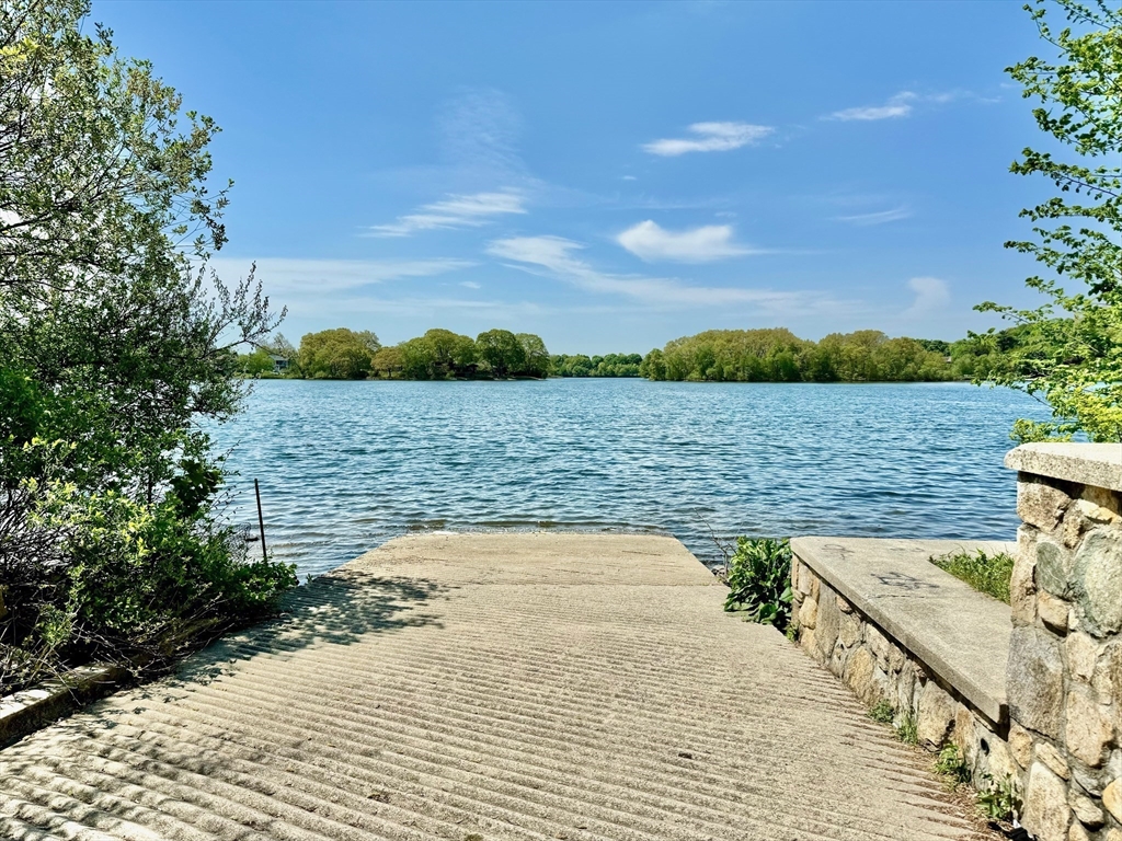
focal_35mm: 24
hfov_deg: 71.6
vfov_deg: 56.8
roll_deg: -1.3
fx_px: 778
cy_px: 420
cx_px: 561
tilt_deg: -5.7
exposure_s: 1/7092
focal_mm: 6.76
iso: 80
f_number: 1.78
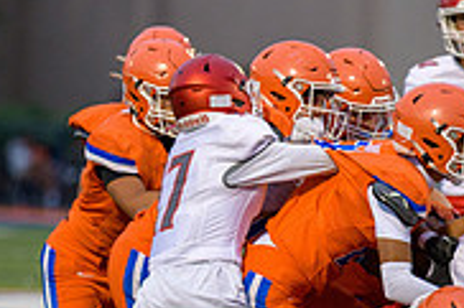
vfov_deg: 2.0
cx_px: 217
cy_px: 302
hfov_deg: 3.1
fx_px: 8628
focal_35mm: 670
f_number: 2.8
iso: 640
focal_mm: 210
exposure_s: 1/1250
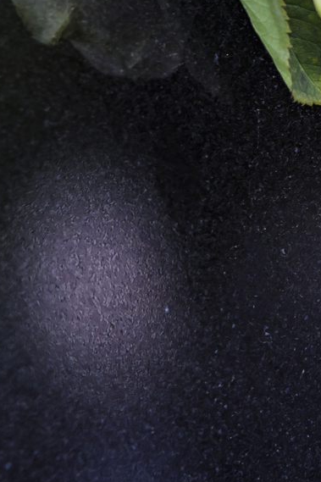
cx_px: 614
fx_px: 6731
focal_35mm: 503
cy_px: -34
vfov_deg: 4.1
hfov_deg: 2.7
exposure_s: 1/640
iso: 250
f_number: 4.5
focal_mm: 135
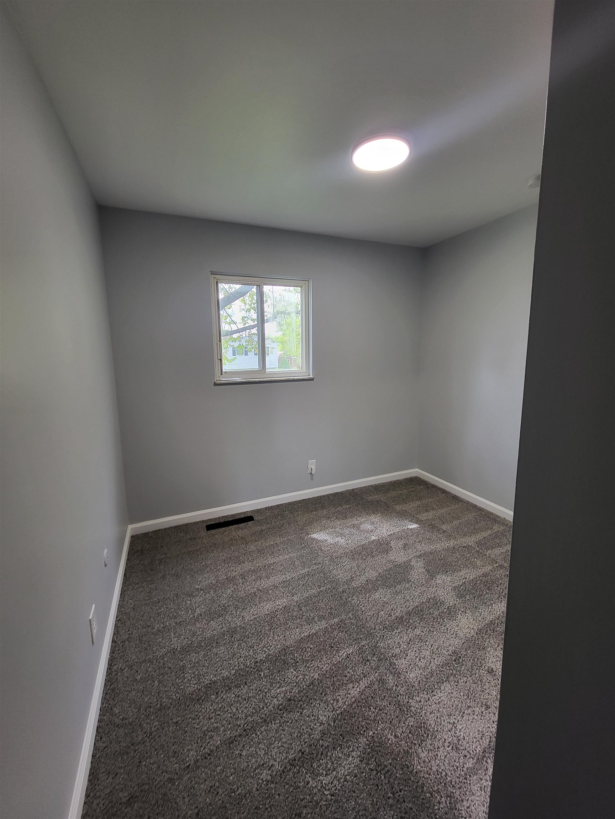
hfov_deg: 89.9
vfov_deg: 106.2
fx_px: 308
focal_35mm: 13
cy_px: 410
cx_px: 308
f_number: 2.2
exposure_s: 1/60
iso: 125
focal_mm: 1.74
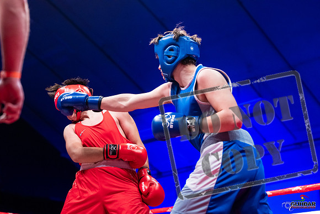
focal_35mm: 70
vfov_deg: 19.5
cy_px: 107
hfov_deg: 28.8
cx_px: 160
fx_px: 622
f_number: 2.8
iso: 3200
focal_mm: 70
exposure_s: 1/800
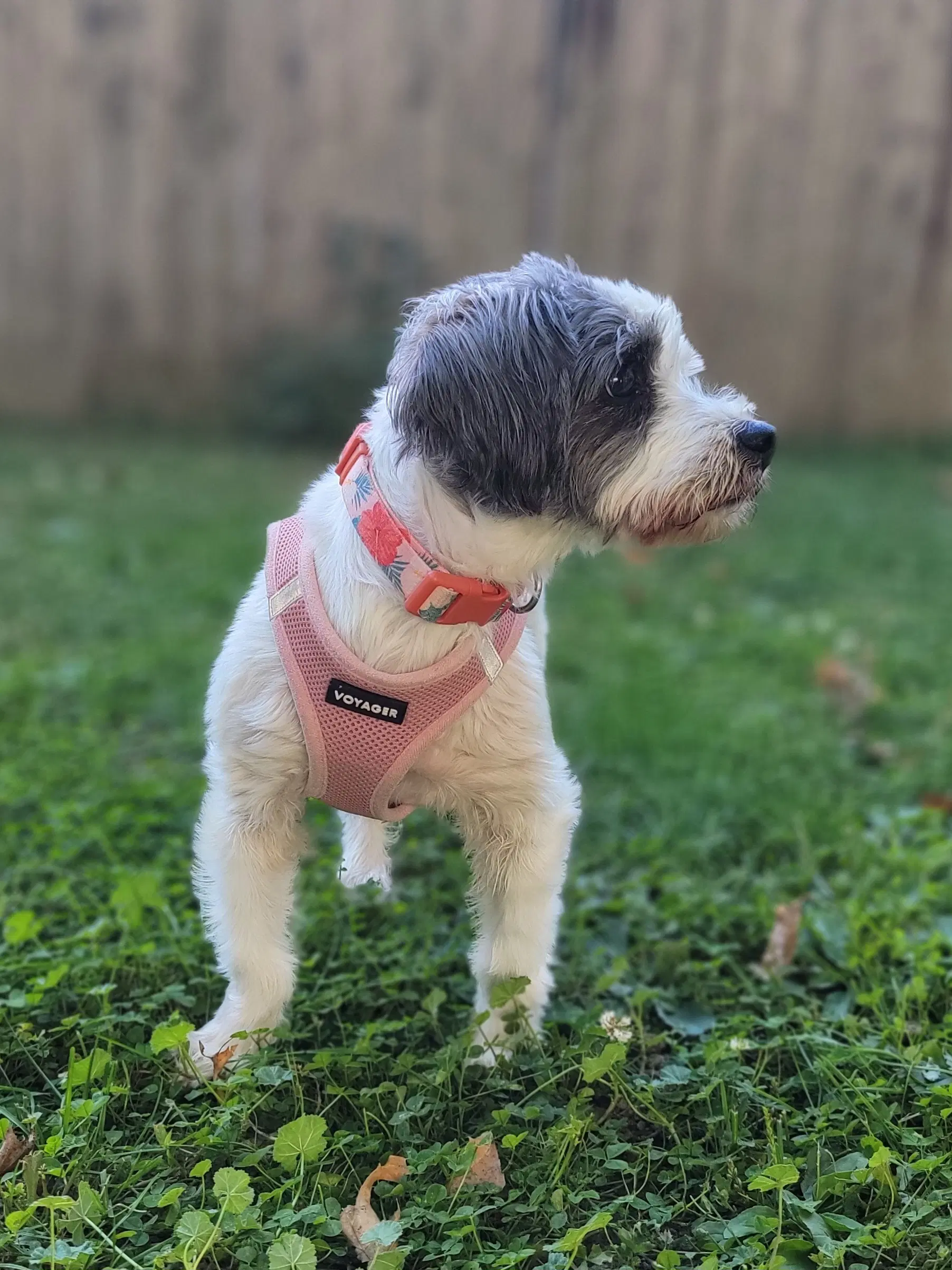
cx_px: 476
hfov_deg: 56.8
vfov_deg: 71.6
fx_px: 880
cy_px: 635
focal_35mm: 24
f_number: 1.8
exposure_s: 1/120
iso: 32
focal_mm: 6.7
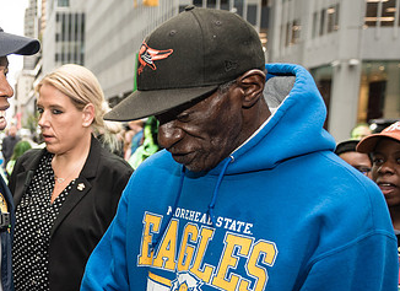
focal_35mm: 55
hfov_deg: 31.2
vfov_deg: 25.7
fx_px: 629
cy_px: 224
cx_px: -46
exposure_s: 1/200
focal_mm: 24
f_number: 3.2
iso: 500
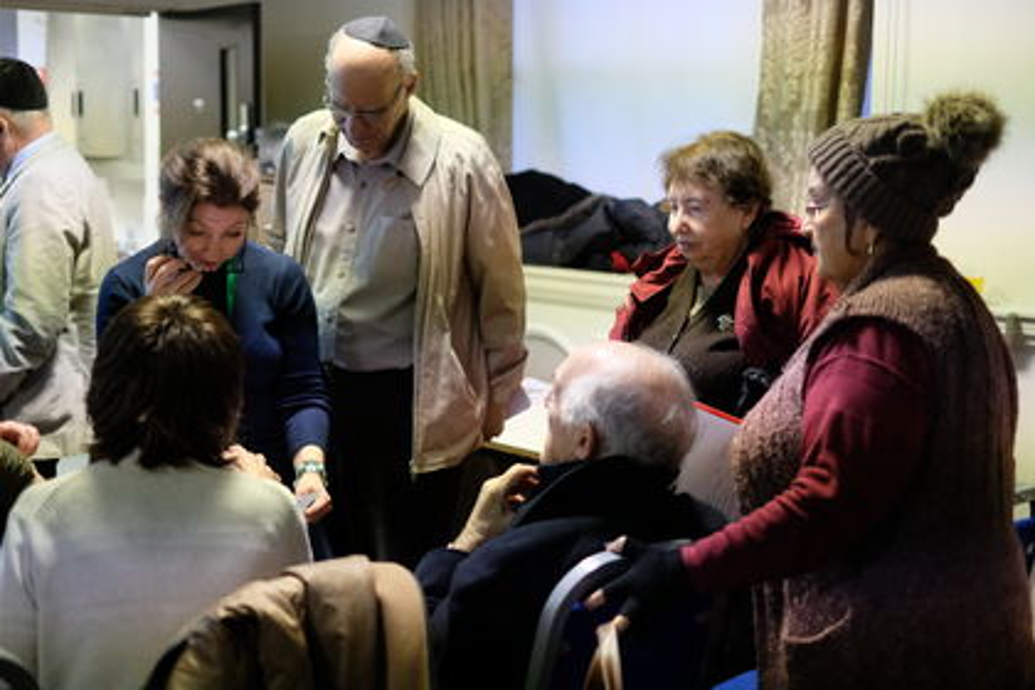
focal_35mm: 53
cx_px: 518
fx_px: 1524
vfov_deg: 25.5
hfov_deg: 37.5
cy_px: 345
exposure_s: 1/180
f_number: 1.8
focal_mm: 35
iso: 3200
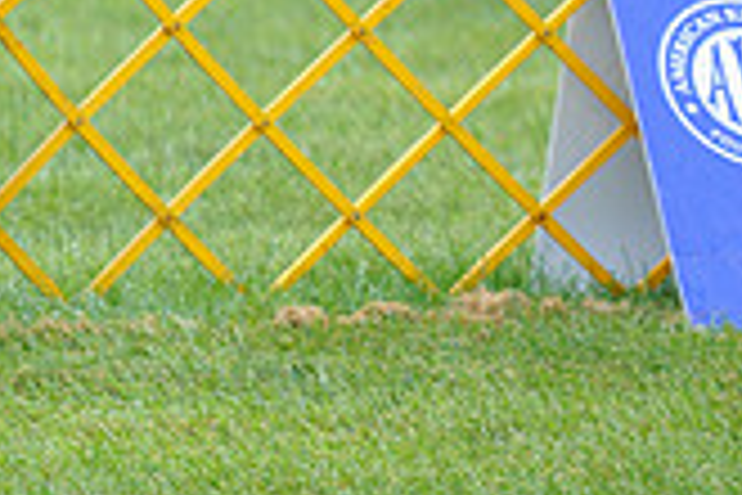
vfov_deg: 2.0
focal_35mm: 702
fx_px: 14468
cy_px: -227
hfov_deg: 2.9
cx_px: 1075
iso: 640
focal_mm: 200
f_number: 2.8
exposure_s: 1/640
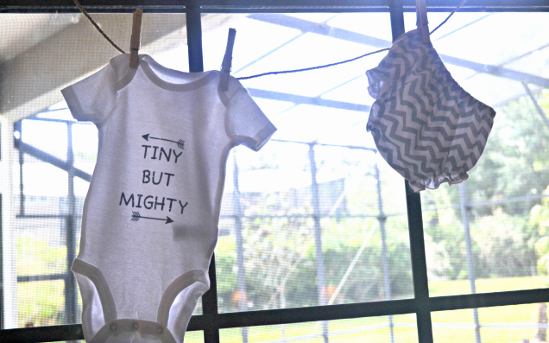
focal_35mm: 50
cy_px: 173
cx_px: 280
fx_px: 748
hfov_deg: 40.3
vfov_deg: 25.8
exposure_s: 1/125
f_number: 5.6
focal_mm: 32
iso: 320
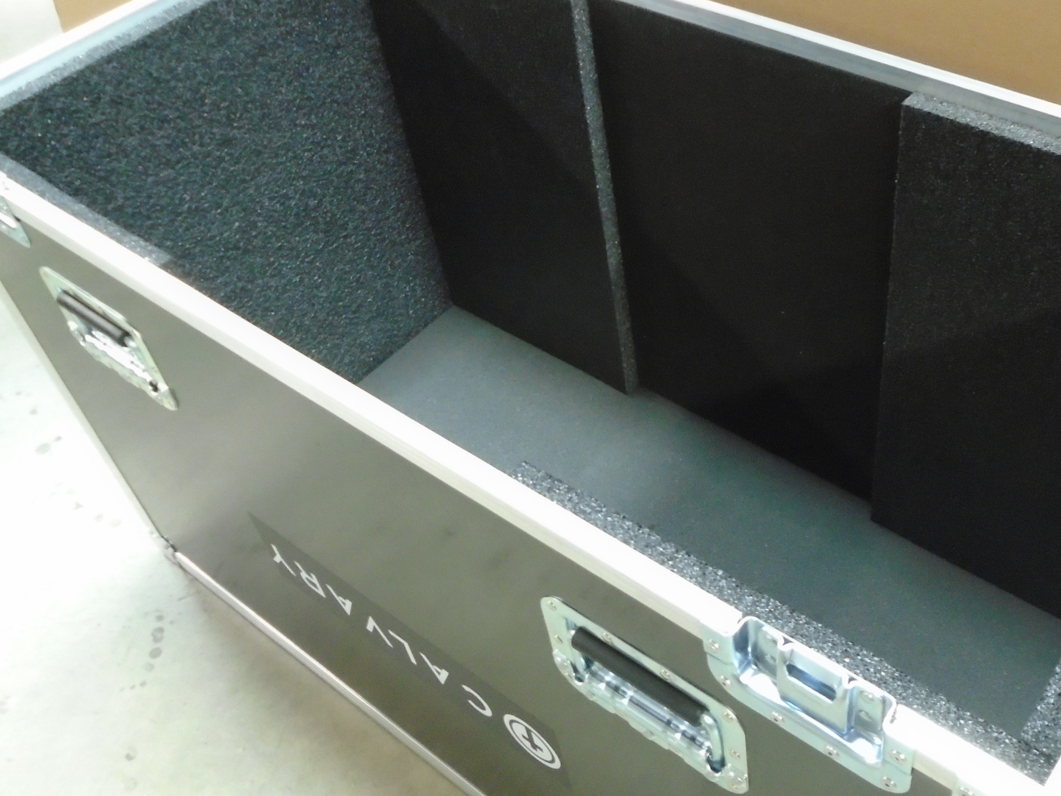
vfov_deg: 38.6
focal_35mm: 37
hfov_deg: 49.4
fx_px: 1134
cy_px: 357
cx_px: 692
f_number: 3.2
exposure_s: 1/8
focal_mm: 4.6
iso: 400
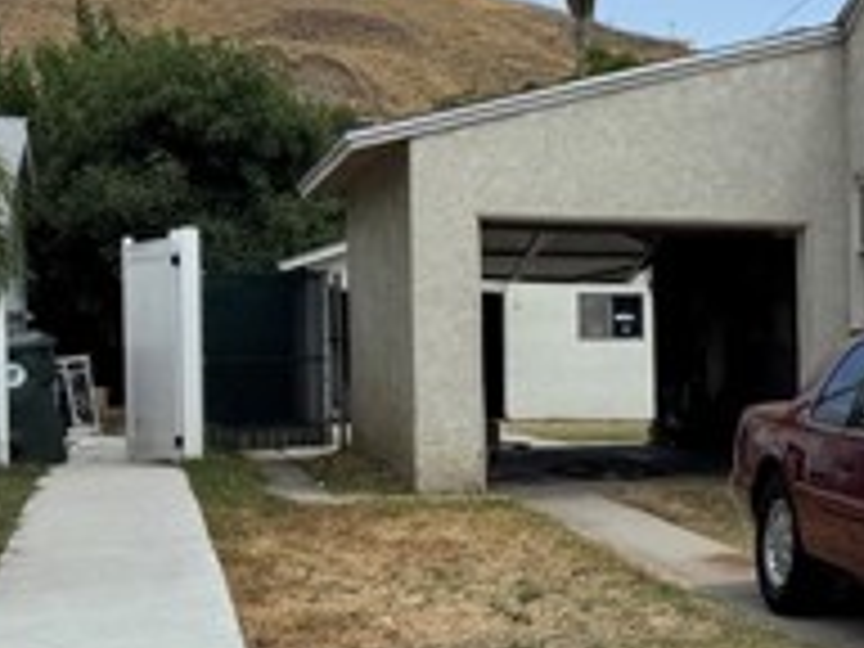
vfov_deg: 18.4
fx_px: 1997
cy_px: 382
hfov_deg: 20.0
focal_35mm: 80
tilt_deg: -1.8
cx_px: 1395
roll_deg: -0.1
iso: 80
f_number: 1.78
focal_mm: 6.76
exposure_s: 1/4950
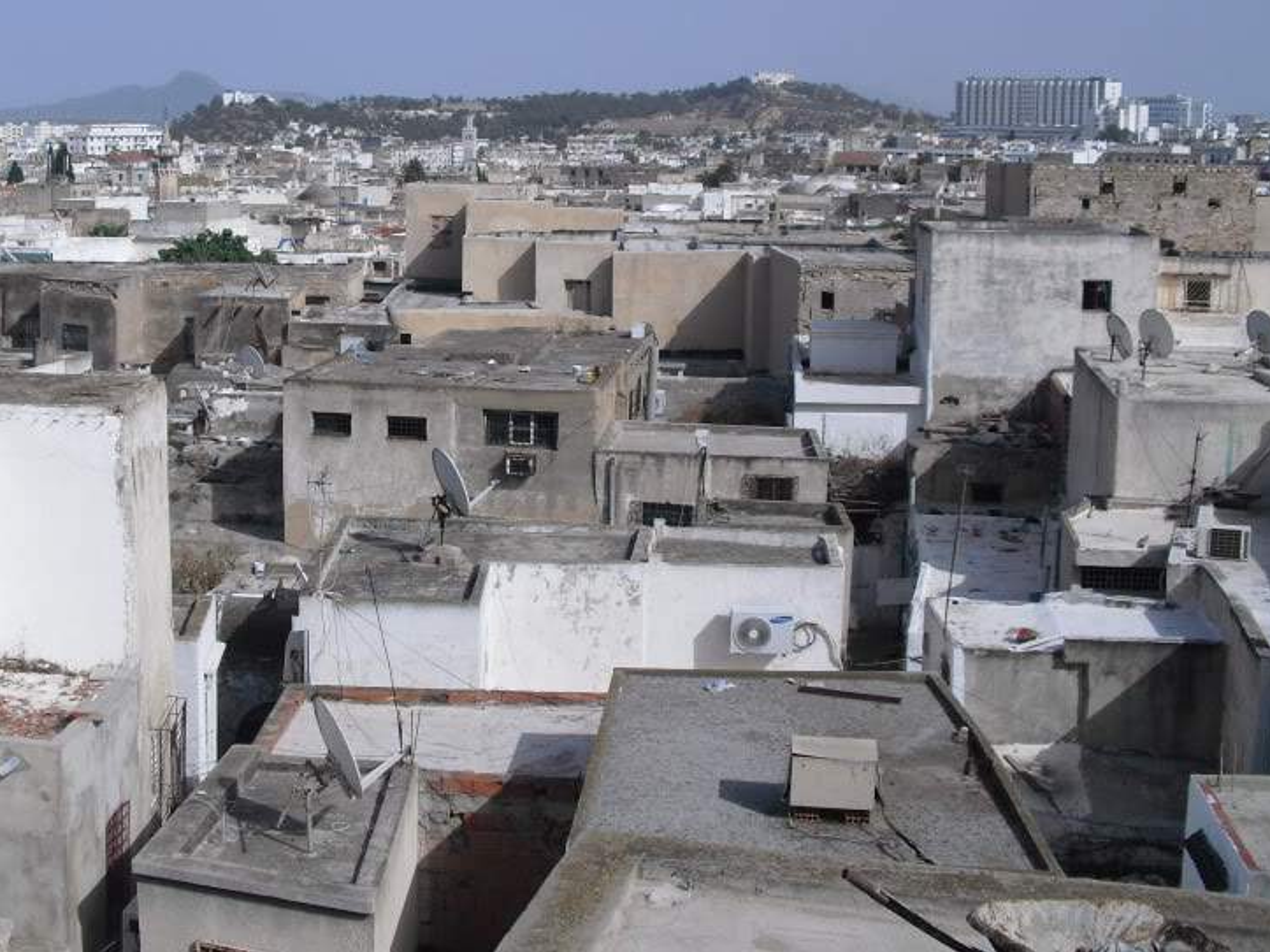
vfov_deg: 28.4
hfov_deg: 37.3
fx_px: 1871
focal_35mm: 51
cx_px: 474
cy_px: 335
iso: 64
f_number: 7.8
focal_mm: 6.3
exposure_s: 1/250
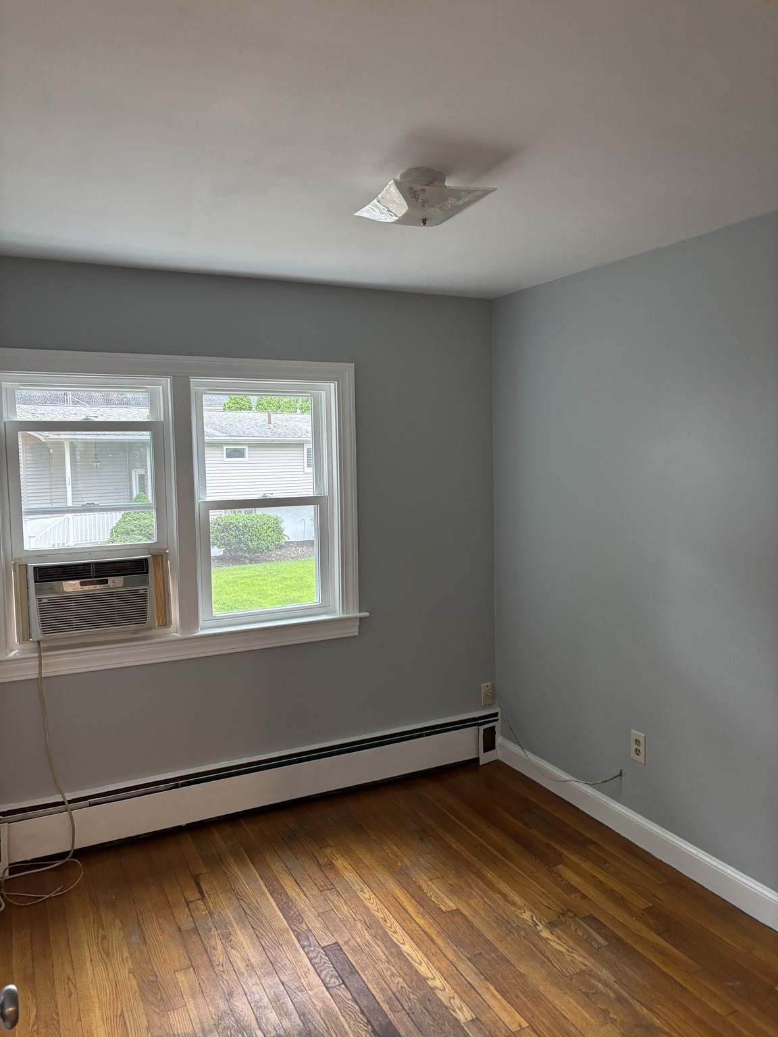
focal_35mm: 26
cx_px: 389
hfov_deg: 53.1
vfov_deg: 67.3
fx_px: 779
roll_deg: +0.2
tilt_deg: -4.9
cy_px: 518
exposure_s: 1/60
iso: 250
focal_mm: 5.96
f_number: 1.6
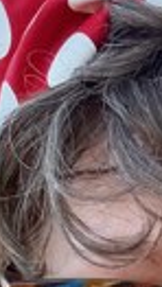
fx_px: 1218
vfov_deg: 12.5
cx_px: 234
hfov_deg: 7.5
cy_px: 478
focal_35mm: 160
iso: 80
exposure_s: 1/200
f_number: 1.9
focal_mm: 2.69
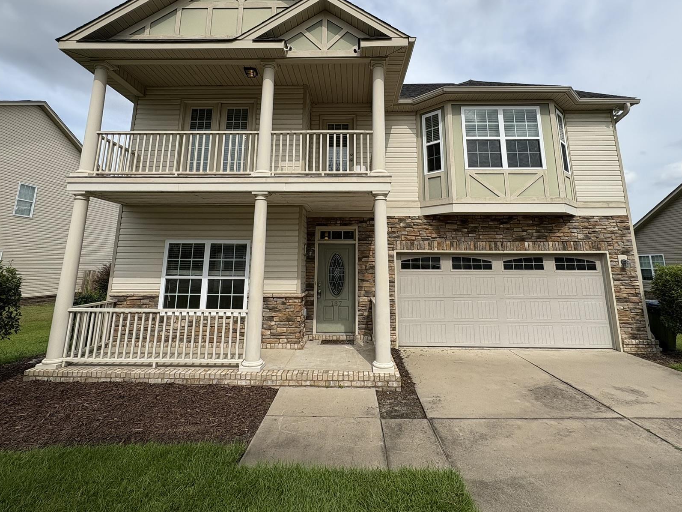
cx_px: 345
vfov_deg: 70.4
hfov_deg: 87.7
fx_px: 355
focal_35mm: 18
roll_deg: +0.1
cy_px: 190
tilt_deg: +11.7
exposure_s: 1/1880
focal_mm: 2.22
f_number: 2.2
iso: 50
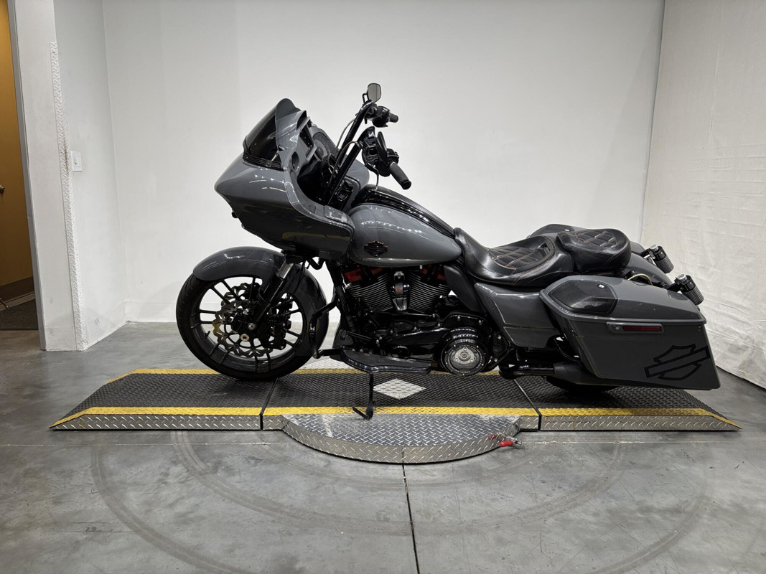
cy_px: 287
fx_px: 575
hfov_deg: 67.3
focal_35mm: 26
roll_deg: -0.4
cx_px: 383
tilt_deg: -11.3
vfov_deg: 53.1
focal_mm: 5.96
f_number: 1.6
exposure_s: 1/120
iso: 125
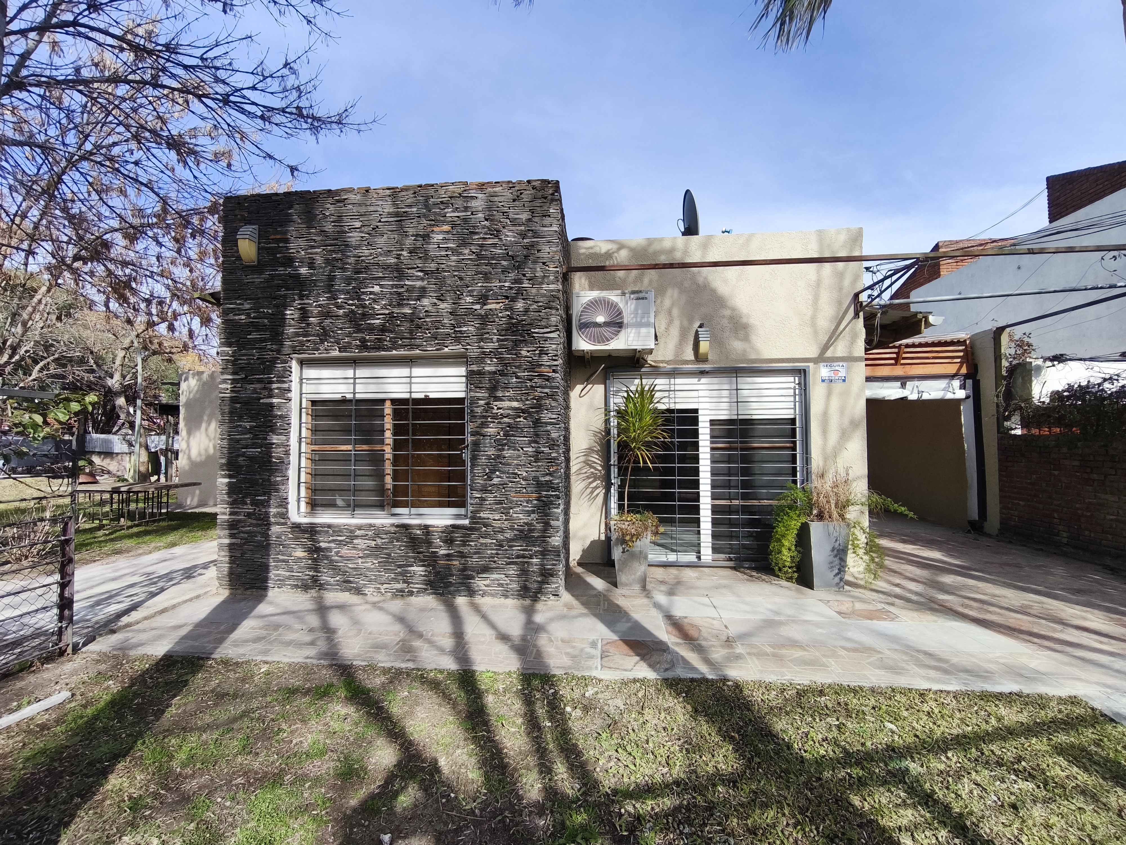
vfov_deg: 81.7
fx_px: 488
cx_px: 563
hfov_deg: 98.2
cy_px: 422
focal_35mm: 15
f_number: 2.2
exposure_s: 1/1013
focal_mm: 1.91
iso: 50
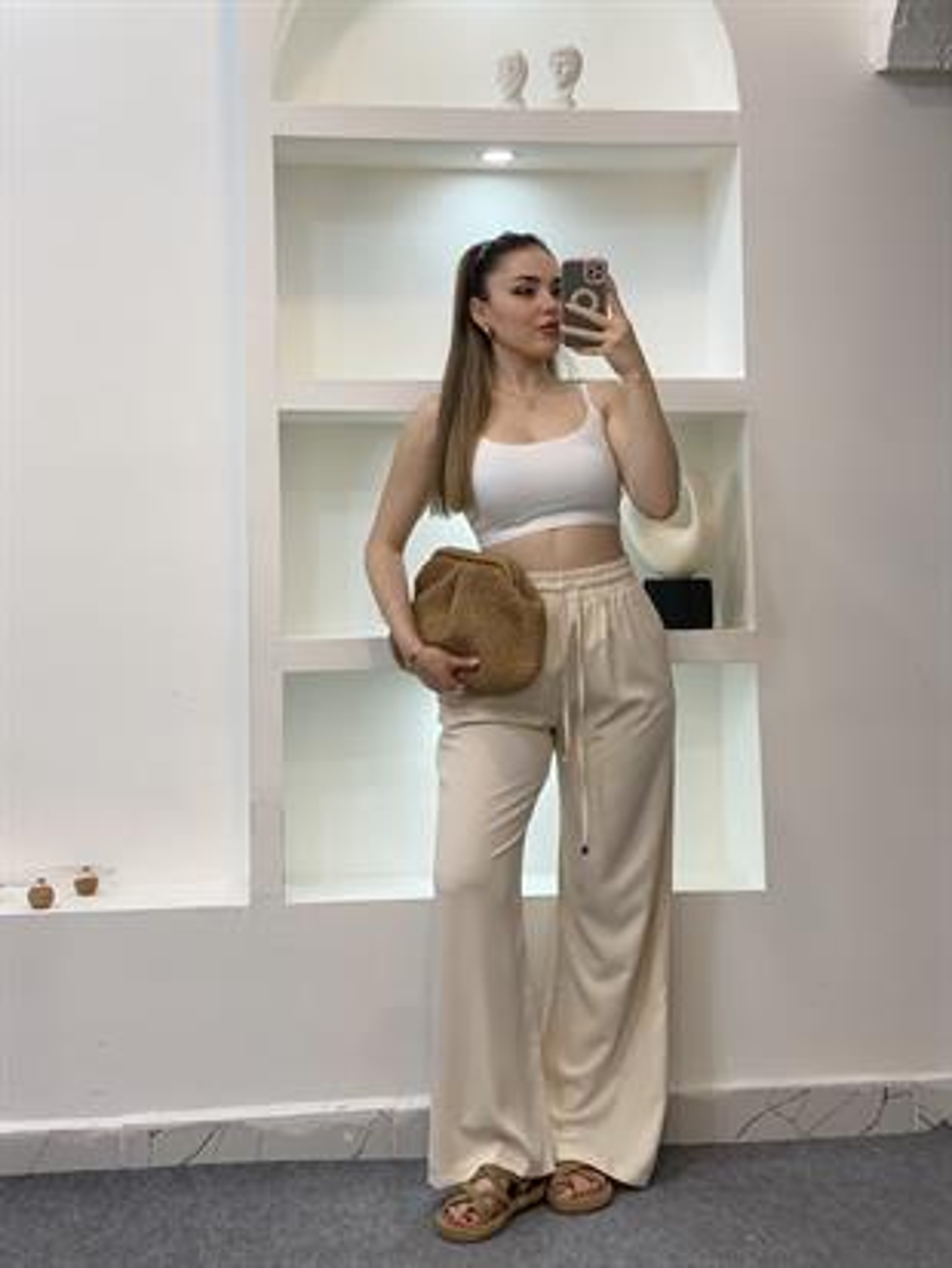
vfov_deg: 36.8
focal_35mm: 52
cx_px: 476
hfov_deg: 28.0
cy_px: 634
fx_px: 1906
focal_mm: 6
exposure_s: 1/100
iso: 64
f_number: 2
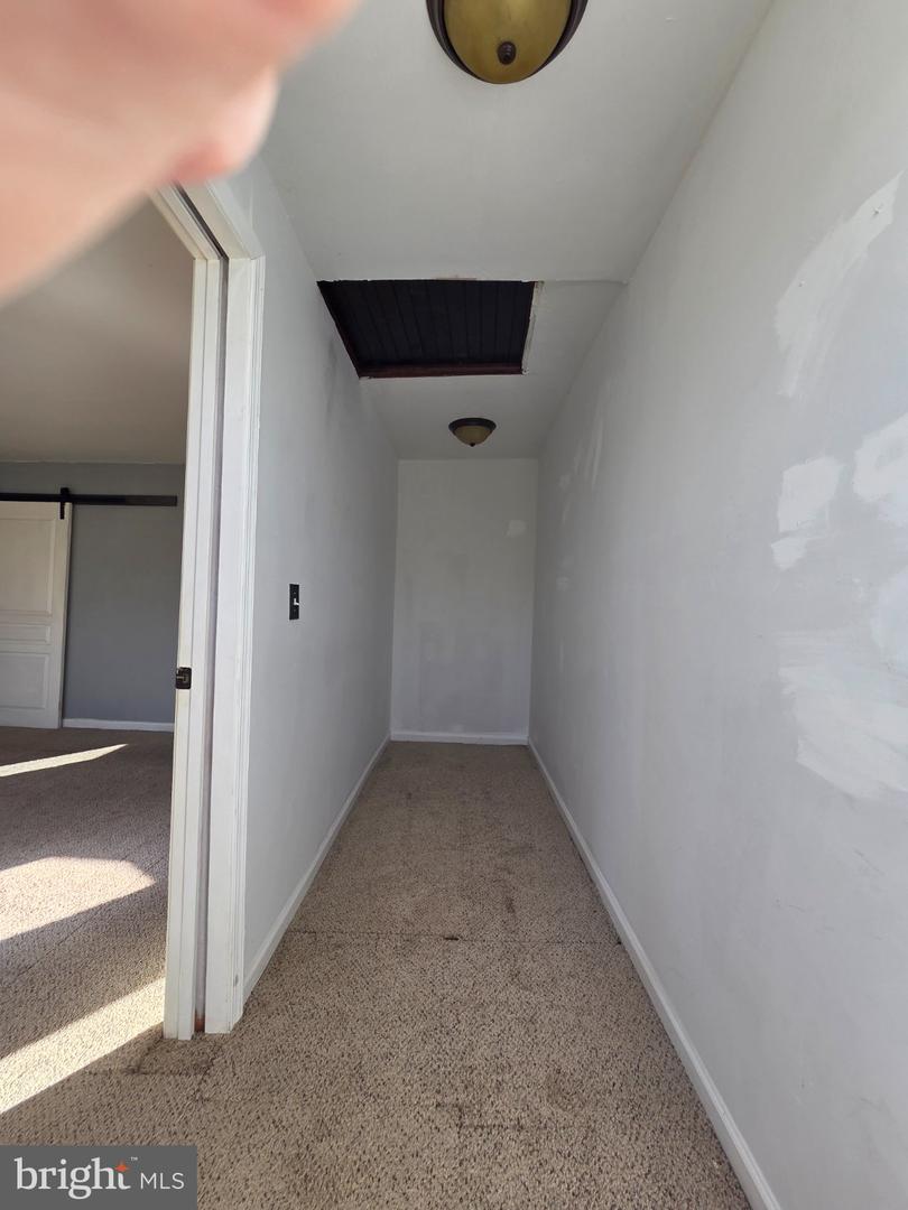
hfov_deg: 89.9
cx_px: 454
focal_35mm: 13
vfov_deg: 106.2
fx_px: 455
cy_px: 605
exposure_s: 1/144
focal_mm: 2.2
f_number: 2.2
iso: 50
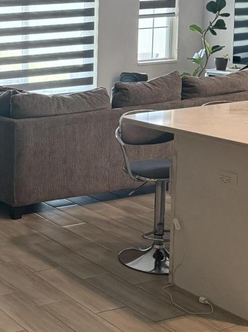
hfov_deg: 18.7
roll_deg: +1.8
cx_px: -77
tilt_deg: -11.6
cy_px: 141
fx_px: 698
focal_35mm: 73
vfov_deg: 26.7
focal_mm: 6.76
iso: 250
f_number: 1.78
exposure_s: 1/60
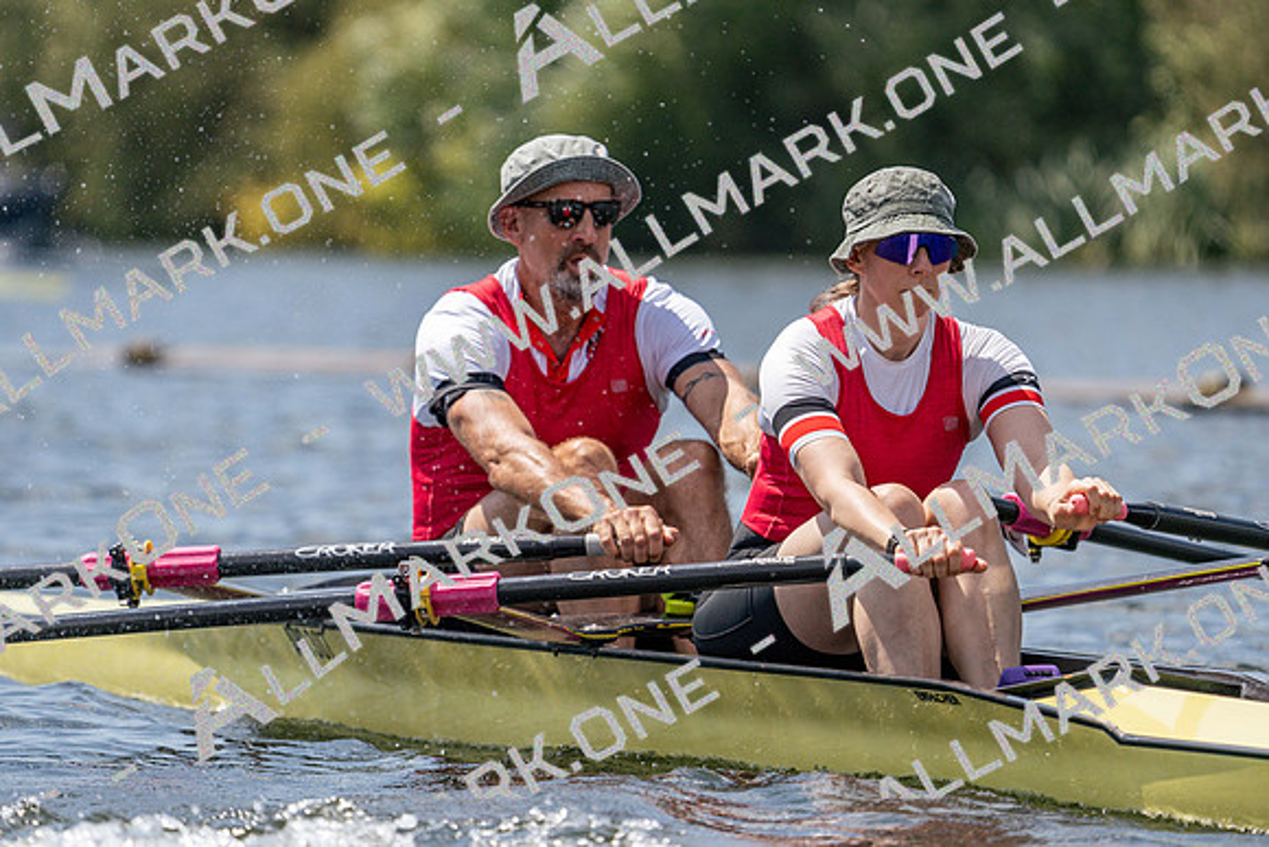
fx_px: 13891
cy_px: 424
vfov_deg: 3.5
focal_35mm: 394
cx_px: 634
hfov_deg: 5.2
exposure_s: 1/2000
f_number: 6.3
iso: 250
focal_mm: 394
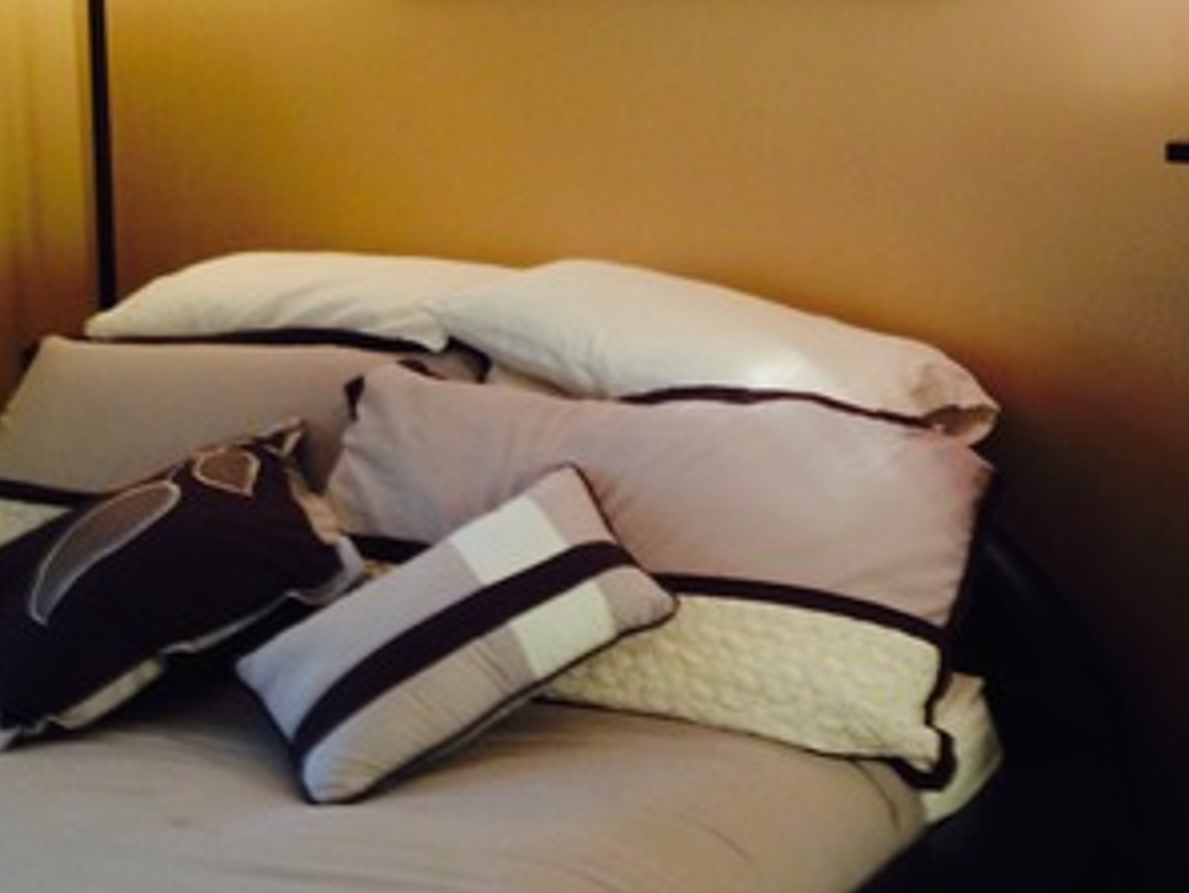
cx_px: 1005
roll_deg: -0.9
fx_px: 2440
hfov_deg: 26.7
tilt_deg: -8.4
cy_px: 160
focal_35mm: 71
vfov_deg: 20.5
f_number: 2.4
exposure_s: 1/20
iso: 100
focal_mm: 4.12
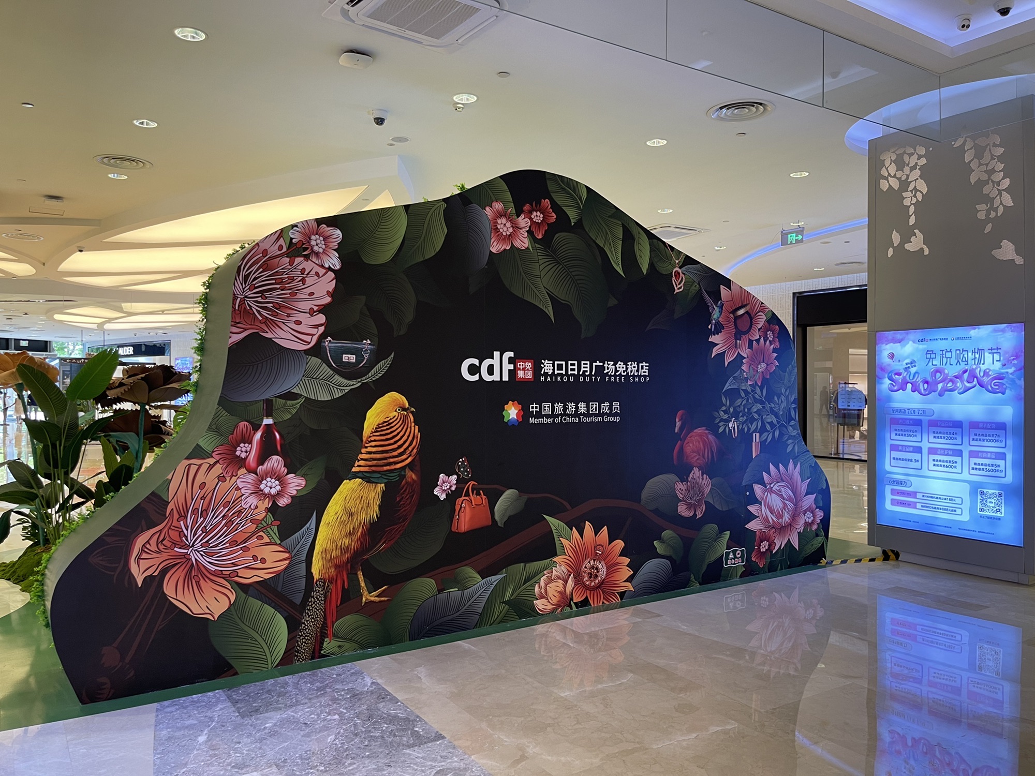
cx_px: 518
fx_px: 777
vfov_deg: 53.1
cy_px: 388
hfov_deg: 67.3
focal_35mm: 26
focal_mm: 5.1
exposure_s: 1/50
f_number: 1.6
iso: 80
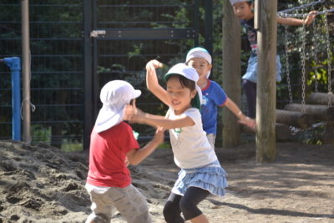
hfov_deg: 9.5
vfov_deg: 6.3
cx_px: 167
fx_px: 2019
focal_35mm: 218
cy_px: 112
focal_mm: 145
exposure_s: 1/125
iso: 125
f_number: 5
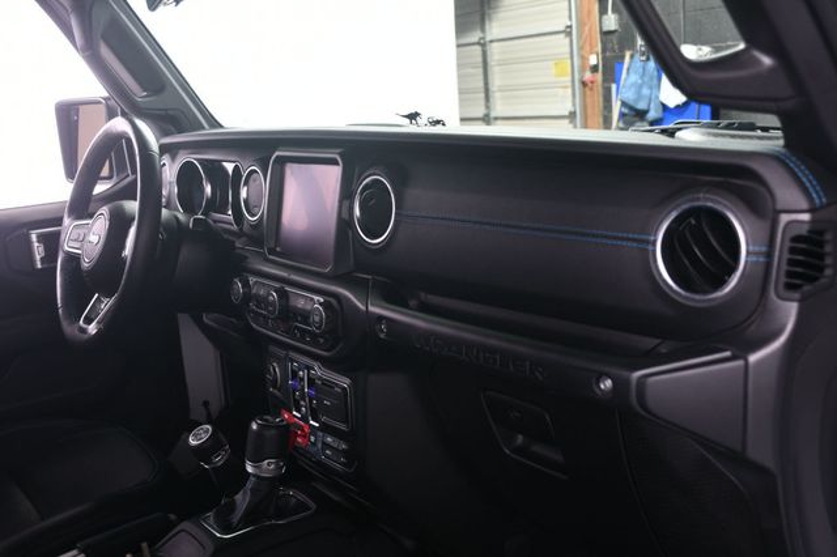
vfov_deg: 34.2
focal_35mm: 39
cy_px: 278
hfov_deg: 49.6
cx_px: 418
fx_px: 906
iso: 100
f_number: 3.8
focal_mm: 26
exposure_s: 1/160
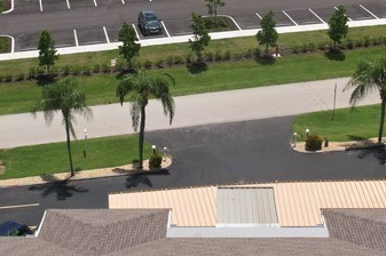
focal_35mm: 71
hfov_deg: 28.5
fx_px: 761
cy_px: -2
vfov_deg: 18.6
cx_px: 214
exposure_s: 1/3200
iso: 120
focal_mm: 8.38
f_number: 2.8
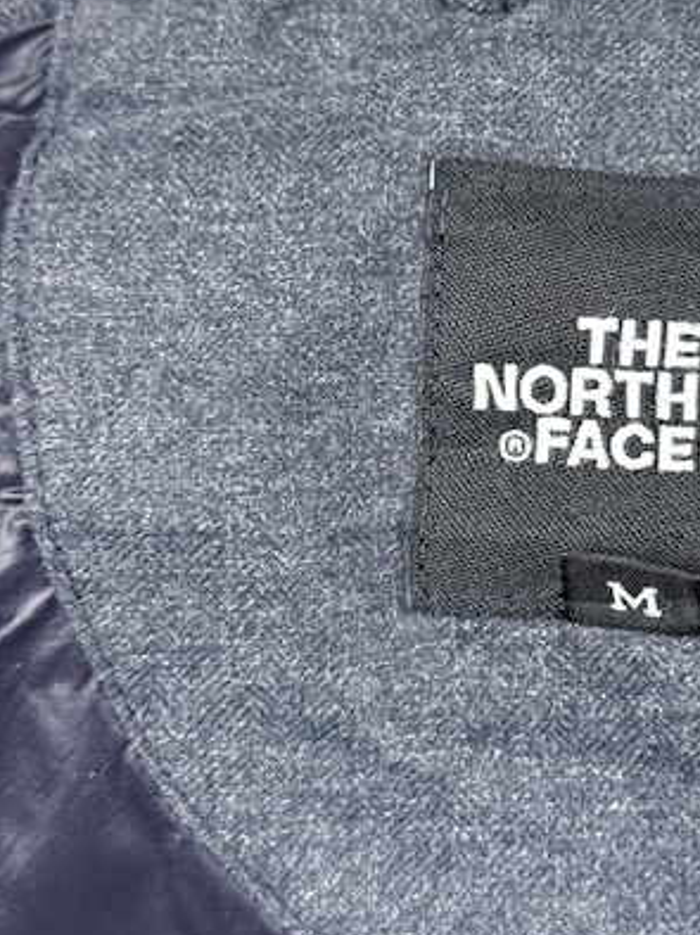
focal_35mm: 78
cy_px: 323
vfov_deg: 24.9
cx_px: 567
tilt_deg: -53.8
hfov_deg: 18.7
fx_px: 2105
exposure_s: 1/100
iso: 200
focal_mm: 6.76
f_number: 1.78
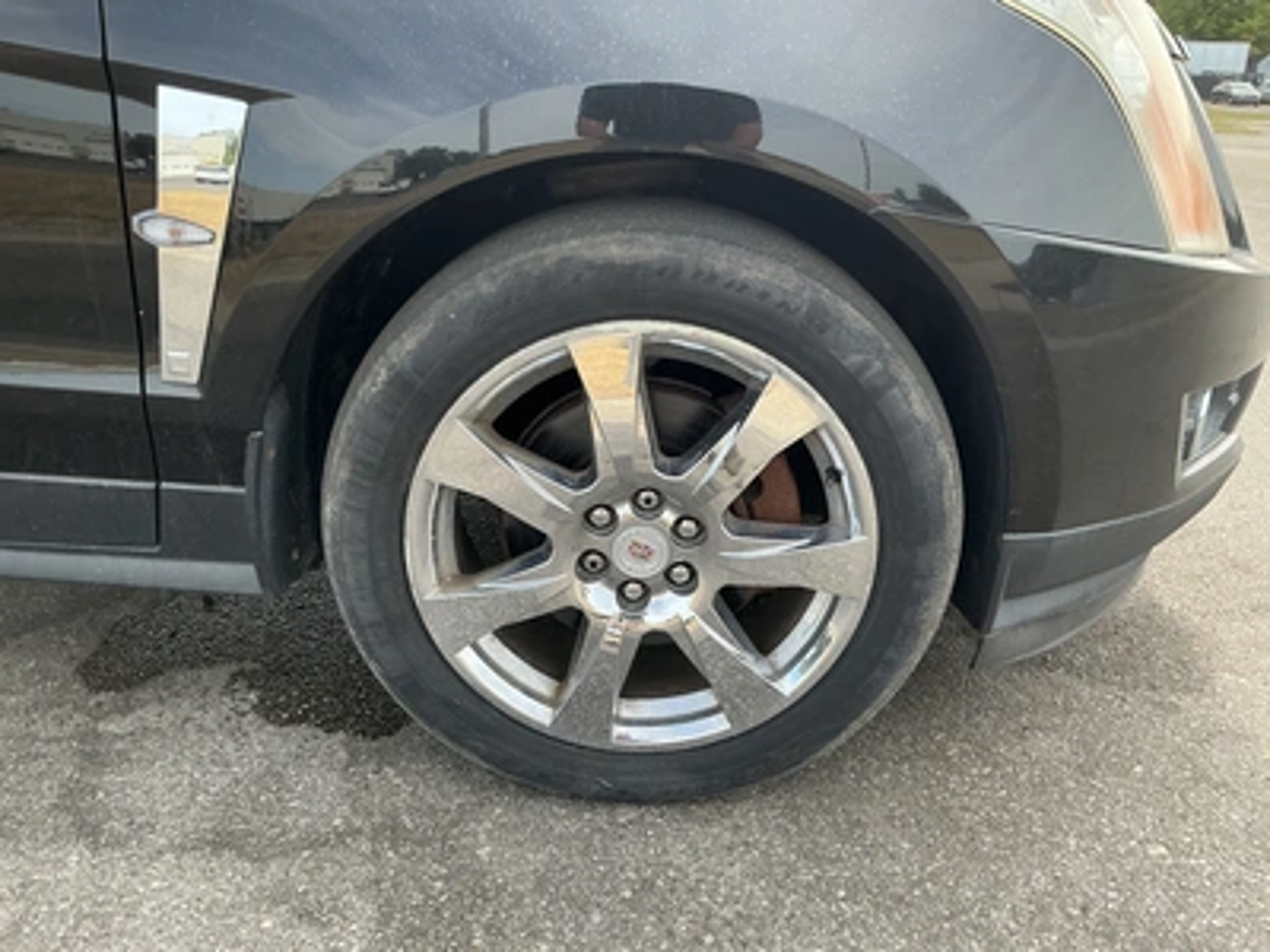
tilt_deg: -19.9
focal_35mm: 28
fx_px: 1027
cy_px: 476
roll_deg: -6.2
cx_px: 635
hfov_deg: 63.4
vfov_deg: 49.7
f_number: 1.8
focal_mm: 3
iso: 25
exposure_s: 1/229
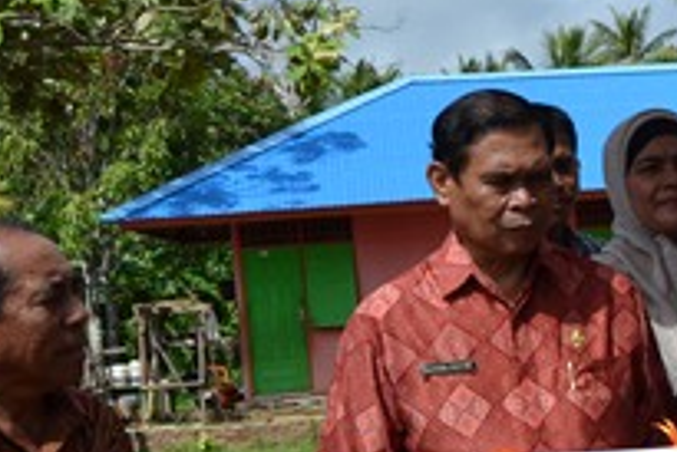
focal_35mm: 117
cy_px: 345
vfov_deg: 11.7
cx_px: 1113
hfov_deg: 15.6
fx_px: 2202
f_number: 8
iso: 100
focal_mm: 20
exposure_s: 1/250
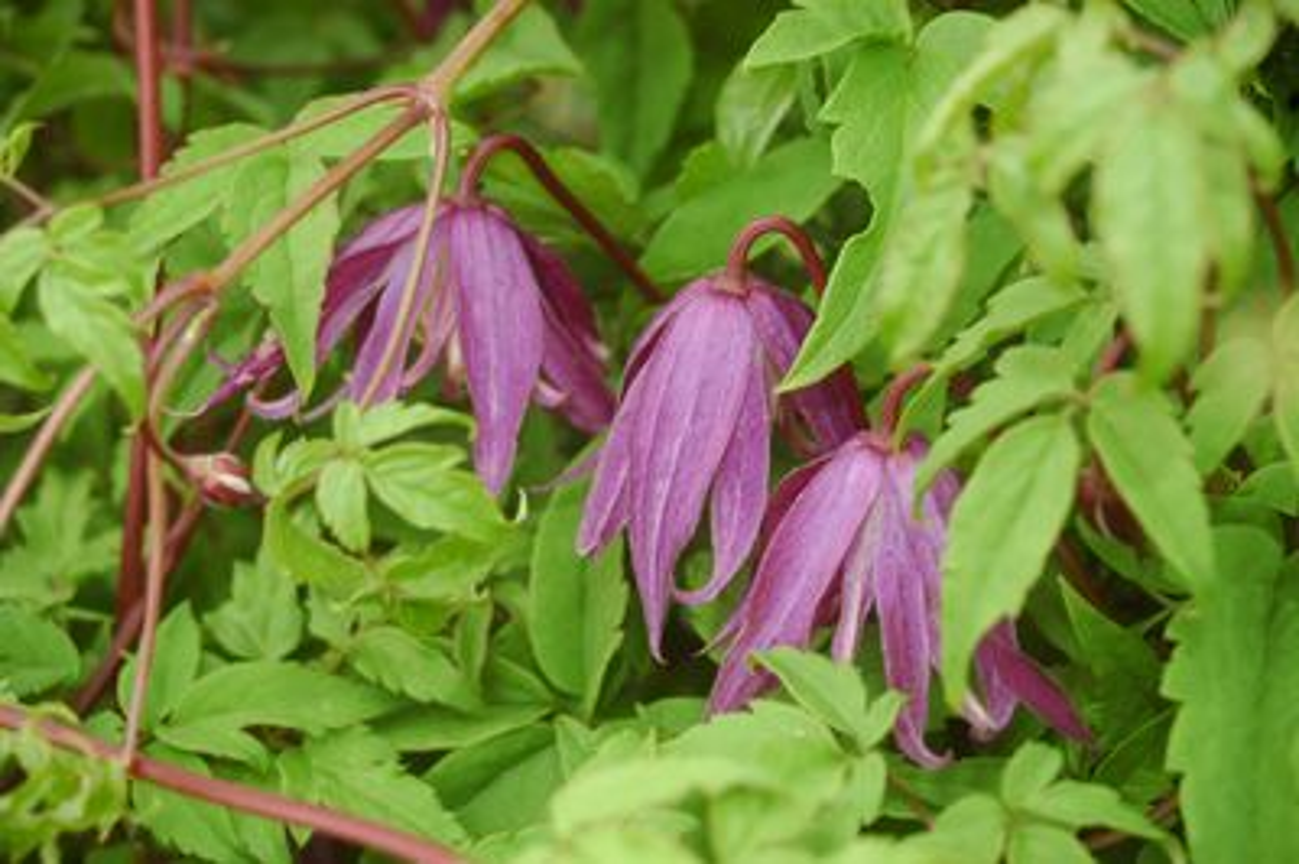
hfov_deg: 27.0
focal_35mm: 75
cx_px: 650
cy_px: 432
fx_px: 2704
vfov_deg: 18.2
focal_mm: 50
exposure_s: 1/80
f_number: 8
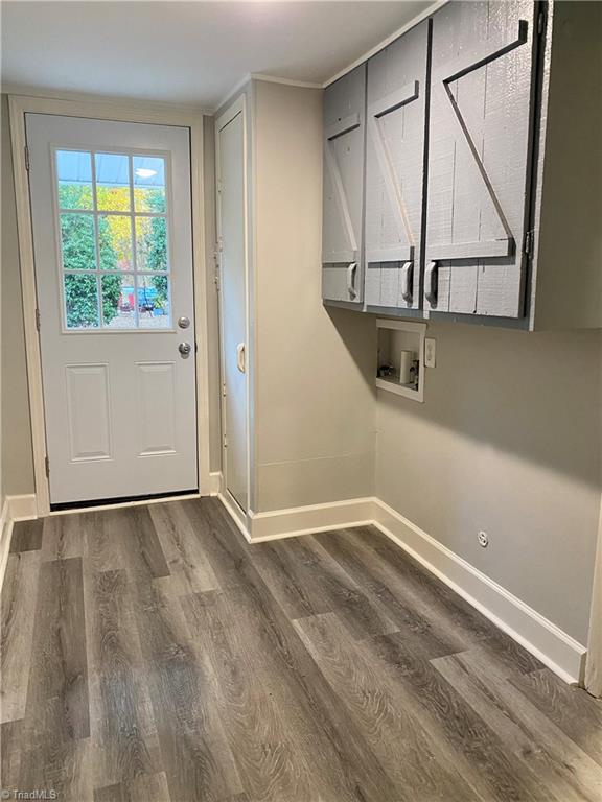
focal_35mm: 26
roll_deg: -0.3
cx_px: 301
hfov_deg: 53.1
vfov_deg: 67.3
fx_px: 603
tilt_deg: -10.5
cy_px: 401
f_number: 1.8
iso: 320
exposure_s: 1/60
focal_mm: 4.25
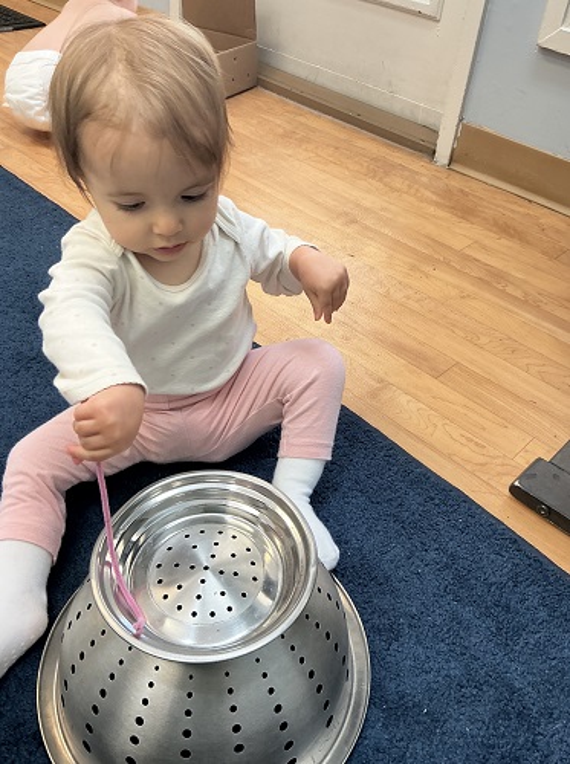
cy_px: 382
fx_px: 639
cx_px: 285
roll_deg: -7.0
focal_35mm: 29
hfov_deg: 48.1
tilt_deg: -38.0
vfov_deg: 61.8
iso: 80
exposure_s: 1/60
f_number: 1.8
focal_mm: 3
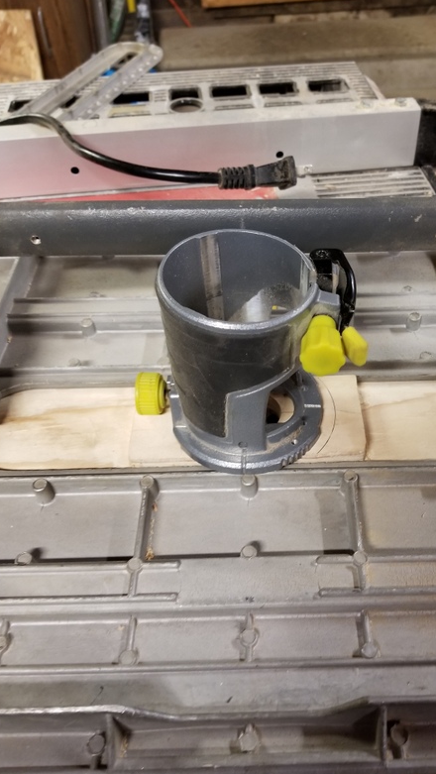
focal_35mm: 29
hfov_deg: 39.8
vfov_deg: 66.0
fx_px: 595
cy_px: 392
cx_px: 282
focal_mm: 4.25
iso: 200
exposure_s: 1/11
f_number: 1.7
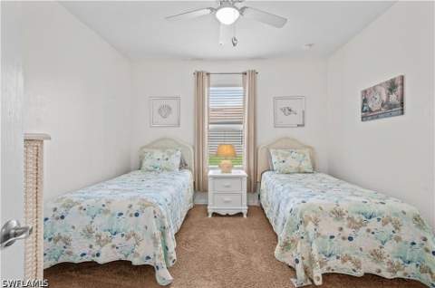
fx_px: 193
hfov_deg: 96.8
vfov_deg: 73.5
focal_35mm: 16
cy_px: 144
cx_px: 218
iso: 320
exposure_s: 1/2.5
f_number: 10
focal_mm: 16
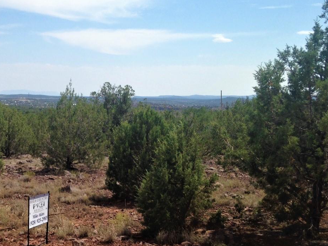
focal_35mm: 58
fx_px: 549
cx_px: 80
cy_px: 113
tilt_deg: -1.4
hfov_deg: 32.6
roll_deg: +1.0
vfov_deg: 25.2
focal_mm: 4.12
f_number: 2.4
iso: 50
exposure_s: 1/2008
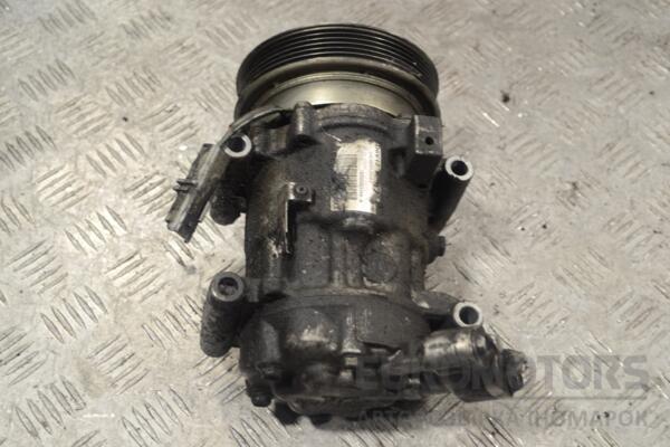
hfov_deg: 37.9
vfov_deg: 25.8
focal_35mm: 52
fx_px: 977
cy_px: 224
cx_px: 335
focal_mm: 35
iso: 160
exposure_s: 1/30
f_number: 5
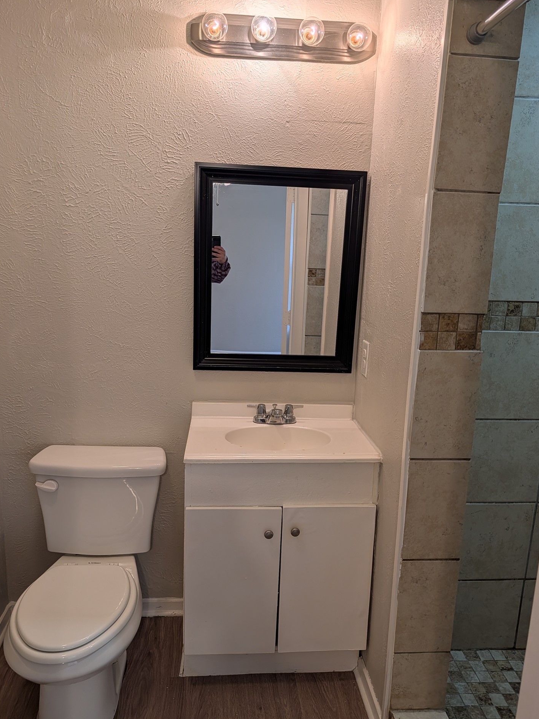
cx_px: 271
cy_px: 363
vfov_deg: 67.3
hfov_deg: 53.1
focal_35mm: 26
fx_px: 540
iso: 18
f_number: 1.68
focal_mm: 6.9
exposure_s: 1/252
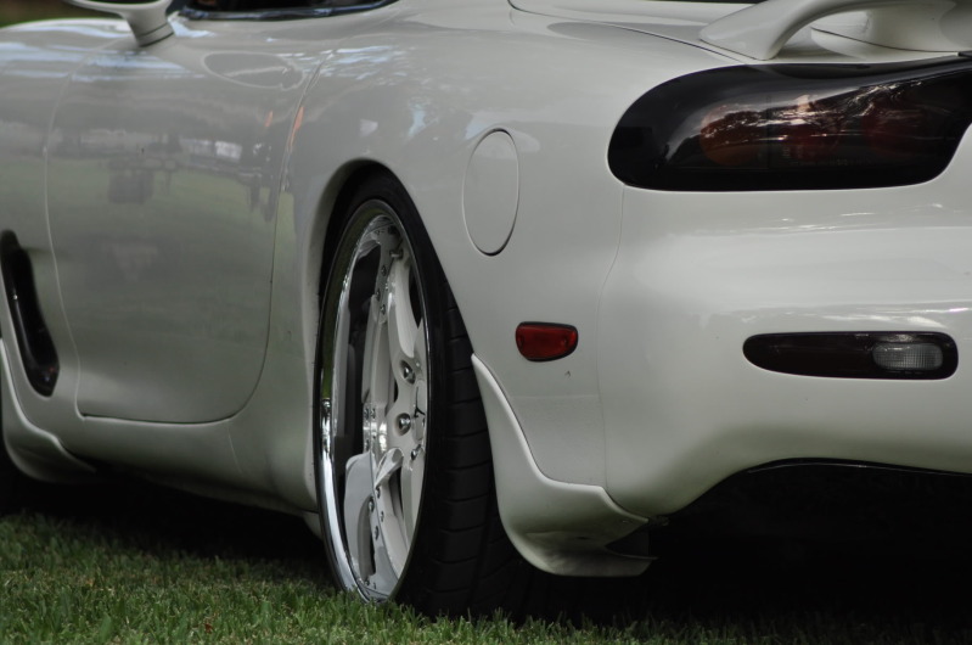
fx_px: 12130
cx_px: 486
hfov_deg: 4.6
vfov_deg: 3.0
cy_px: 322
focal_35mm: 450
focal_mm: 300
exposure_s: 1/1000
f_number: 5.6
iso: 500
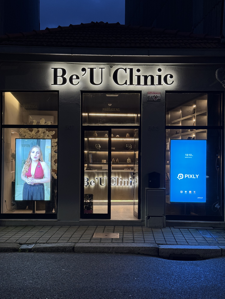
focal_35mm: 48
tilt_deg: +1.0
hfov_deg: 30.3
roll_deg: -0.6
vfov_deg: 39.7
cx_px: 112
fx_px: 416
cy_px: 150
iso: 64
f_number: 1.78
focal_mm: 6.76
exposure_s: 1/50
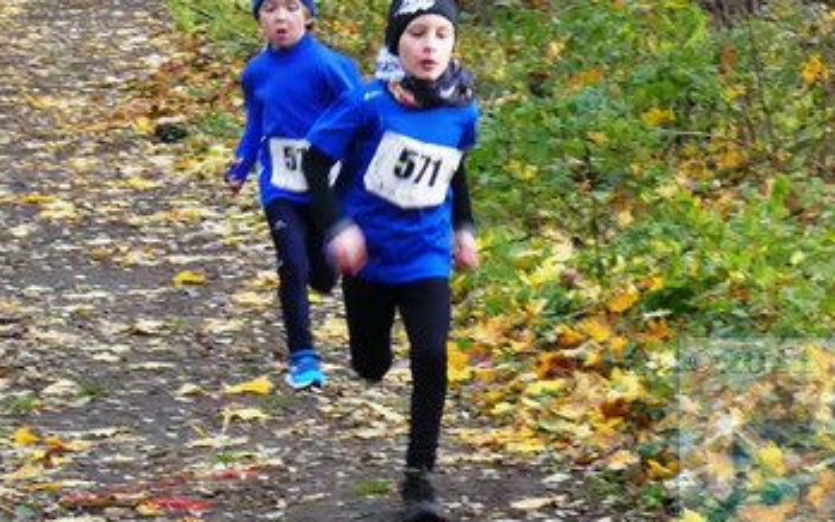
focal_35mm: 149
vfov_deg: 8.8
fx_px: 3390
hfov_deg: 14.0
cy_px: 123
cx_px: 318
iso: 320
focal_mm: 17.5
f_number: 5
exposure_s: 1/80
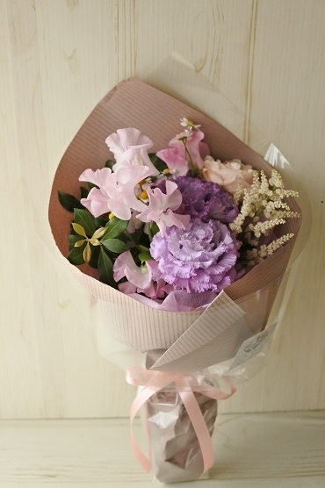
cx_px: 162
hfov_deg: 27.5
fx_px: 664
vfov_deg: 40.4
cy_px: 244
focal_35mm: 49
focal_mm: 18.5
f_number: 1.8
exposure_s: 1/125
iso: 800
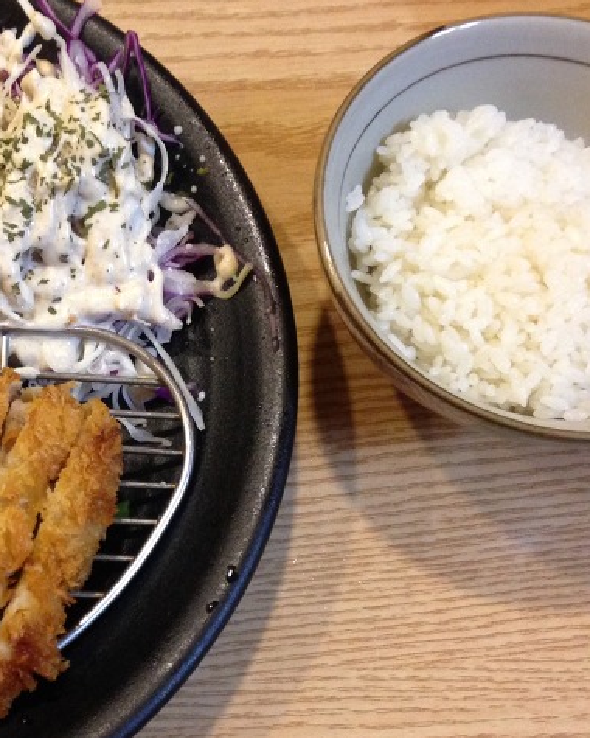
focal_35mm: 61
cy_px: 391
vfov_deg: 31.0
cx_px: 48
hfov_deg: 24.2
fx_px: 1331
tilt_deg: -66.2
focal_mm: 4.12
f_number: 2.4
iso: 250
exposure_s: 1/20
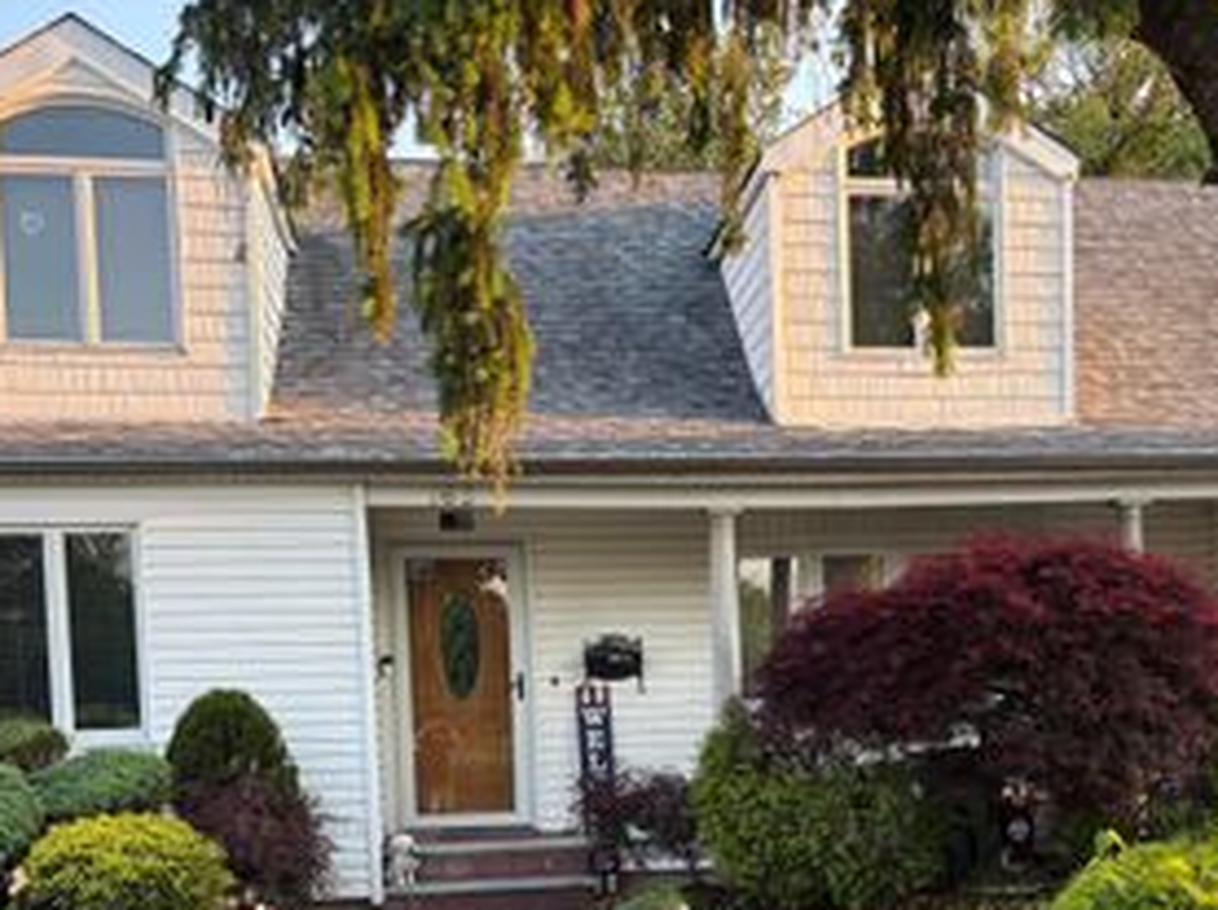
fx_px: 1652
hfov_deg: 40.3
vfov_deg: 29.6
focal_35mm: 47
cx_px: 730
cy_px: 815
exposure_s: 1/138
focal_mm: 5.96
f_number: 1.6
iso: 40
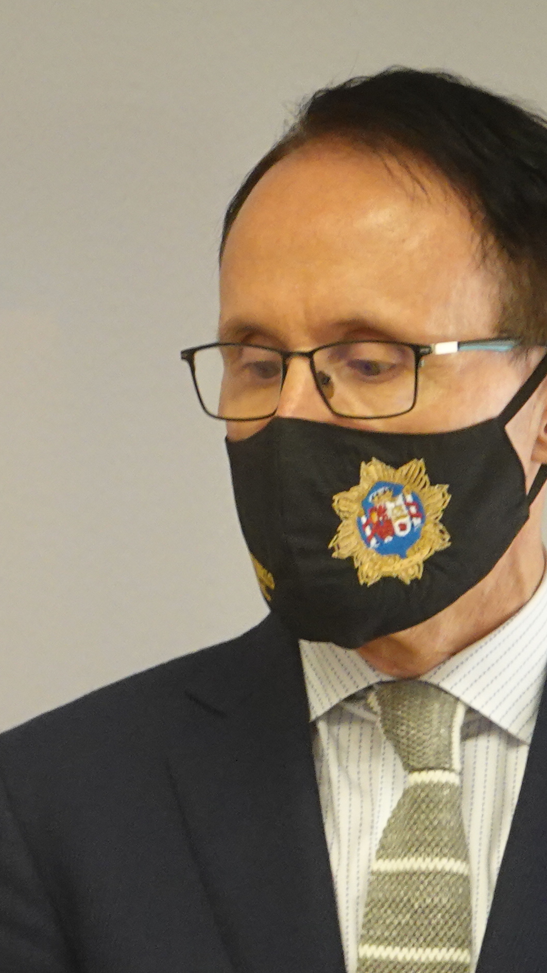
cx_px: -388
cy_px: 844
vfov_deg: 4.2
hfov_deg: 2.4
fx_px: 13228
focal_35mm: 513
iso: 800
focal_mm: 61.19
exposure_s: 1/80
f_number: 4.5
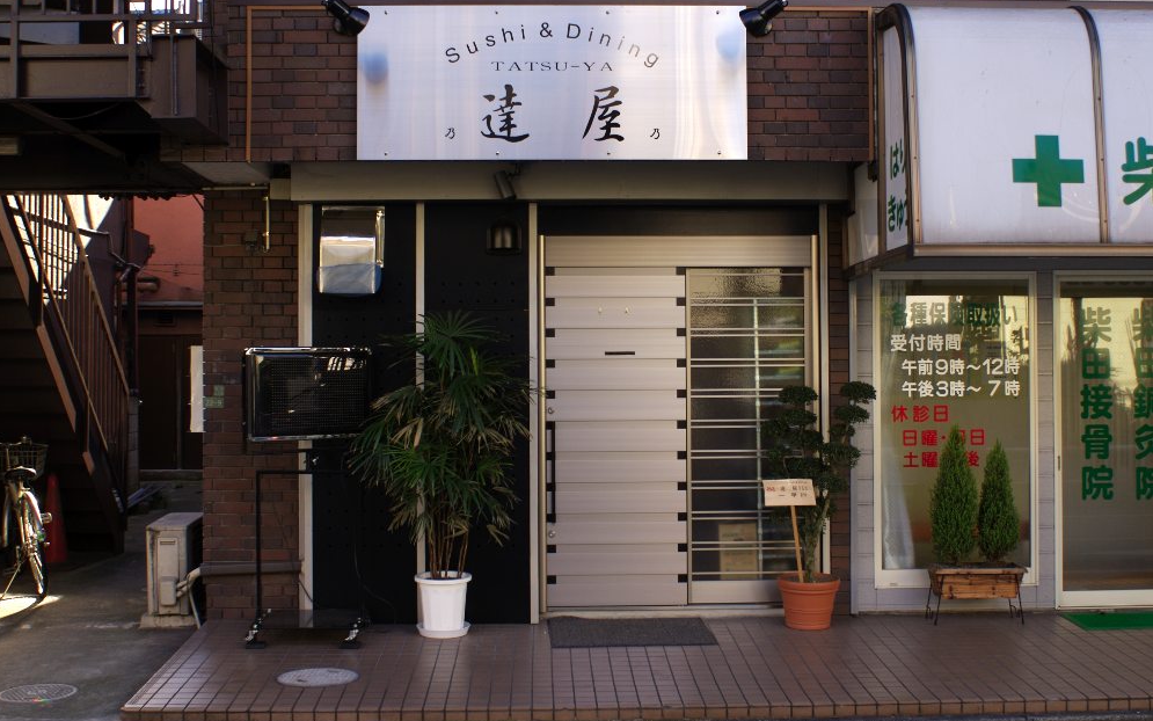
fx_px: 1351
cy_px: 373
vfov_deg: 29.9
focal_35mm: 43
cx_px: 575
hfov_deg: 46.2
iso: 100
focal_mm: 28
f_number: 5
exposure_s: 1/60
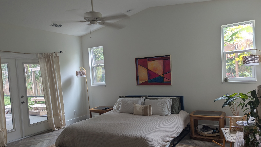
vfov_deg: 42.7
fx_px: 187
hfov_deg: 69.9
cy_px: 87
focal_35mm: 27
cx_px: 130
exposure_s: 1/23.1
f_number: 1.85
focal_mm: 6.81
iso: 44
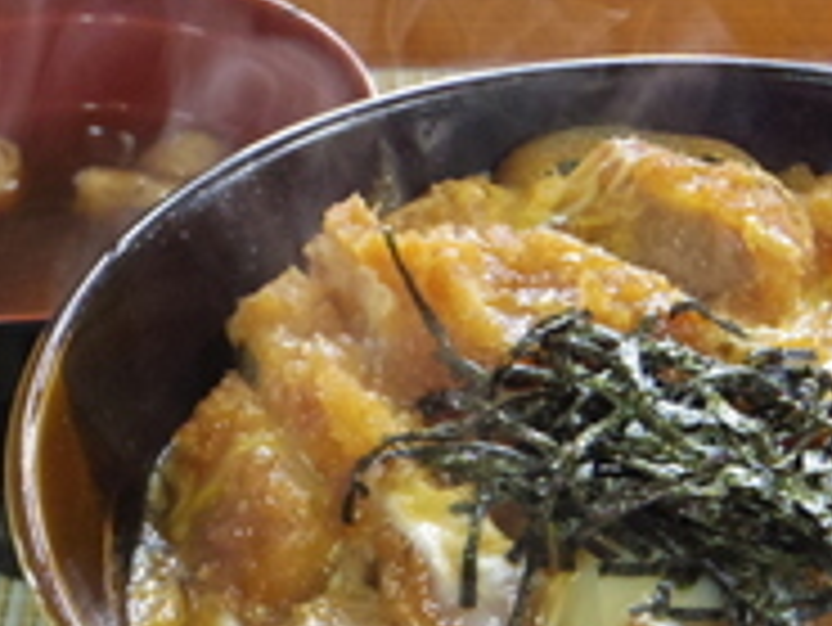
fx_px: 2549
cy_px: 576
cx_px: 513
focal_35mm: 106
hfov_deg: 18.5
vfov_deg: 13.8
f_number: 3.5
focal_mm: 8.9
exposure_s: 1/80
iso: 1000
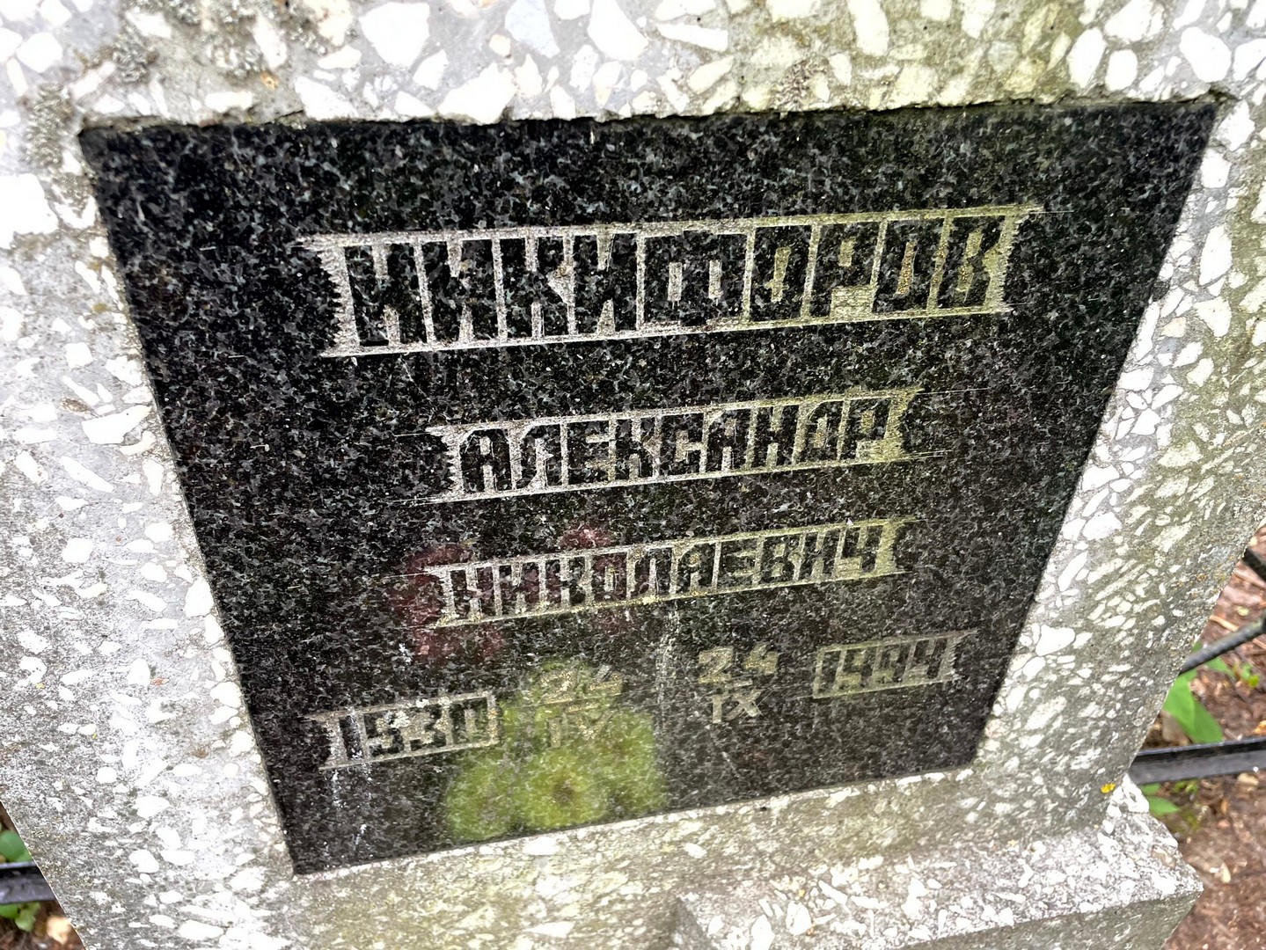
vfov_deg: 53.1
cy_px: 475
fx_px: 951
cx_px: 633
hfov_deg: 67.3
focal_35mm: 26
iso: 100
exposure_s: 1/121
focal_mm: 4.2
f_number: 1.6
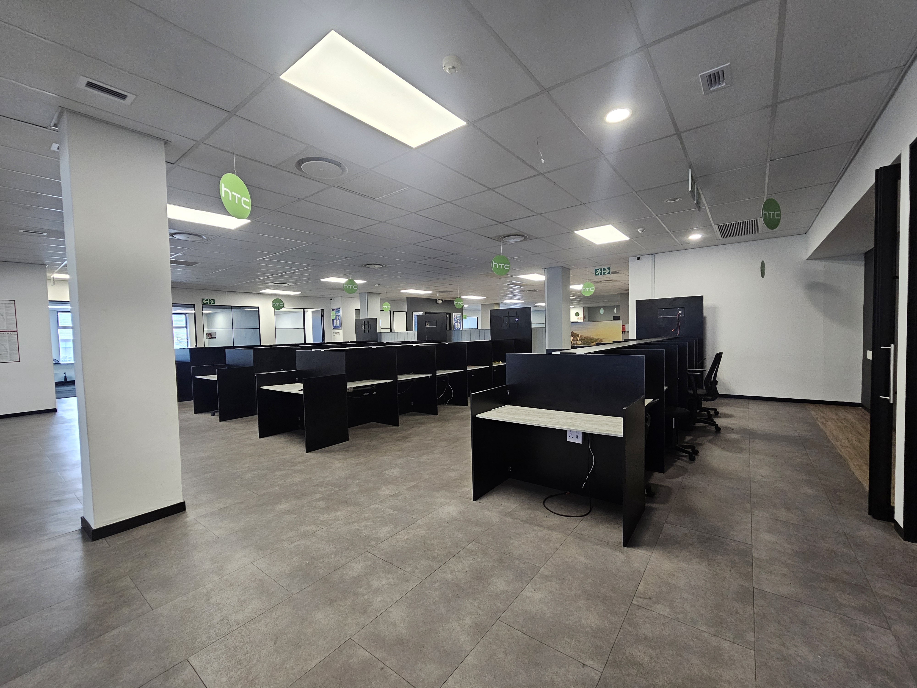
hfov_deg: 106.2
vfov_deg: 89.9
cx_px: 458
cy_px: 344
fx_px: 344
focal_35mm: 13
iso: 200
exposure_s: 1/50
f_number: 2.2
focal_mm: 2.2
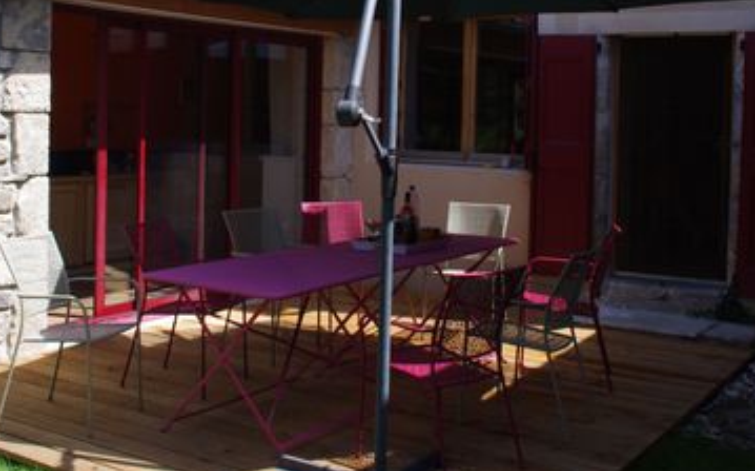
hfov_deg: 43.4
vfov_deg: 27.5
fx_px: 946
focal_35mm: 46
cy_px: 112
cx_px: 334
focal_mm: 18
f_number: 11
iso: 200
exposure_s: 1/80
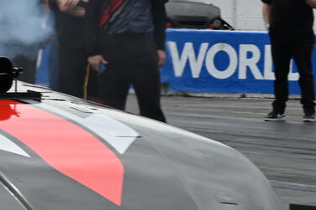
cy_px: 195
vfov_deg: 3.2
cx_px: -133
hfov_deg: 4.8
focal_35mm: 423
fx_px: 3708
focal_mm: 125
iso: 320
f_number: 14
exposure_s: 1/400
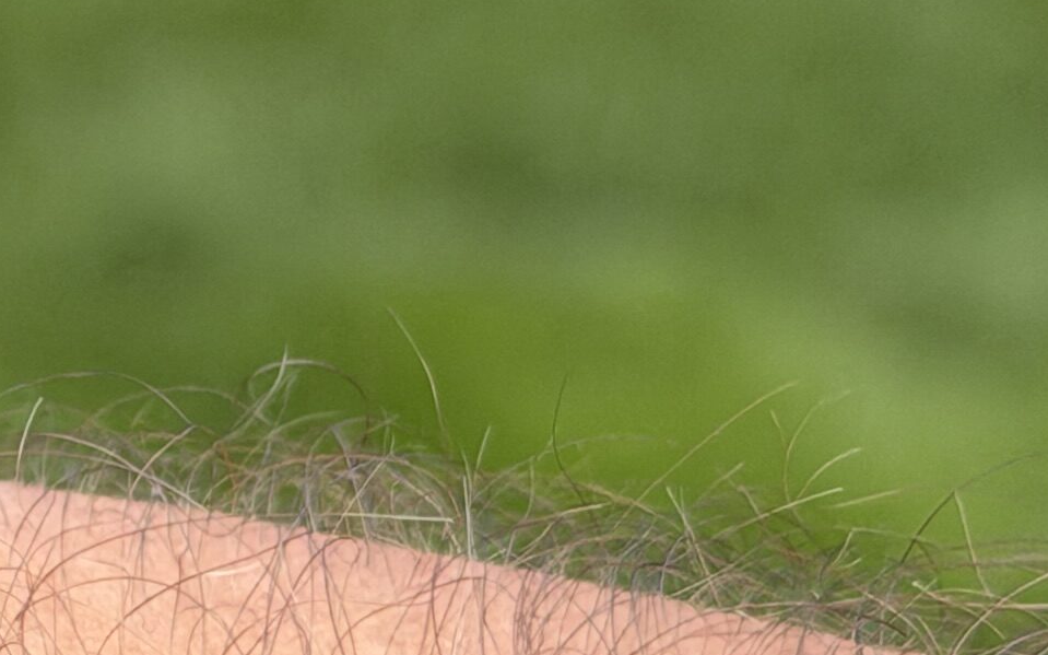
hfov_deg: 9.6
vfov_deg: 6.1
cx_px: -286
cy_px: 558
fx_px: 6111
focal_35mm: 214
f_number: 1.78
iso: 64
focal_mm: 6.76
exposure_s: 1/1222
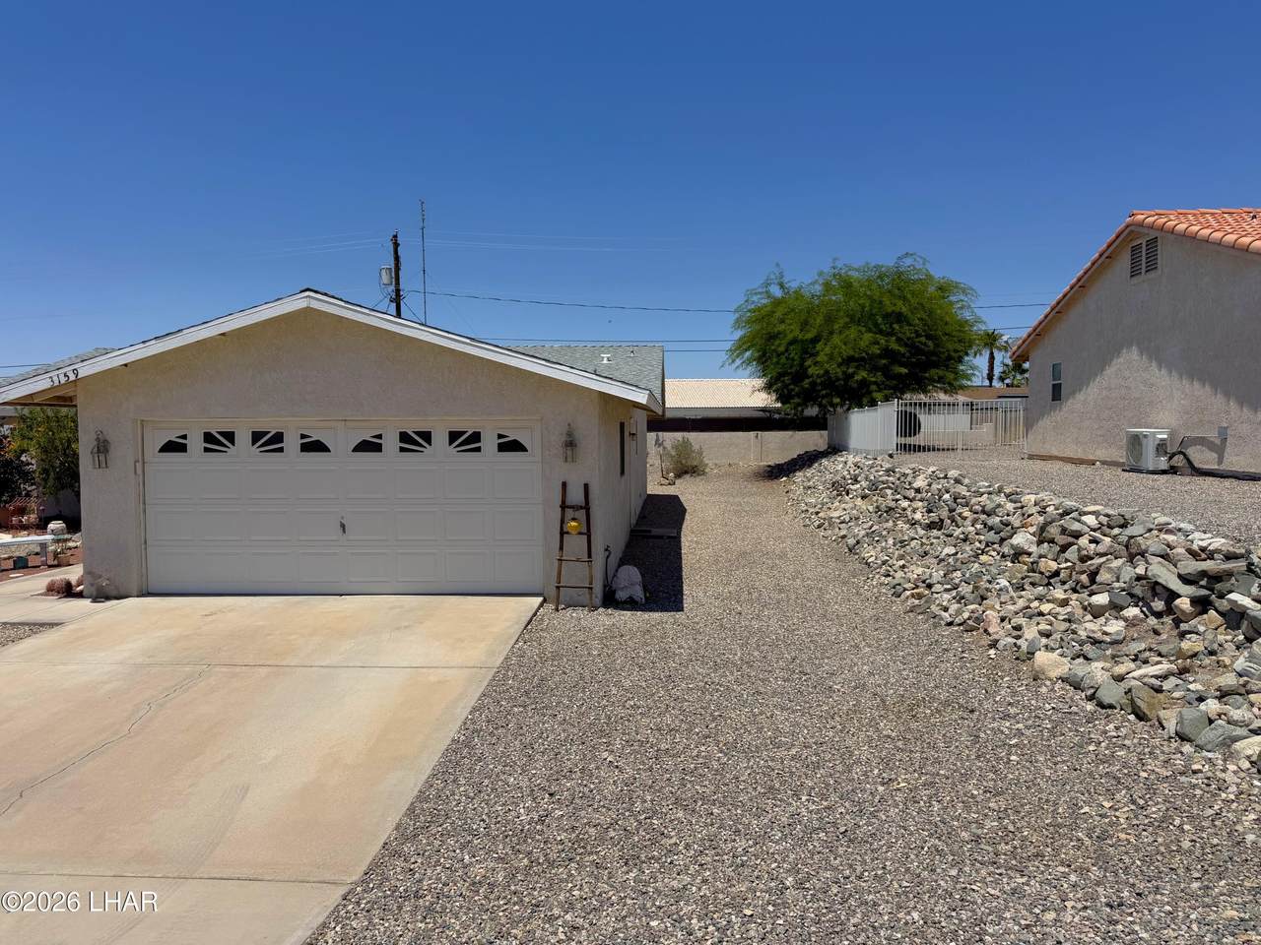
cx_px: 630
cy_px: 472
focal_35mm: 24
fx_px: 874
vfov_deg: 56.8
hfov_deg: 71.6
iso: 80
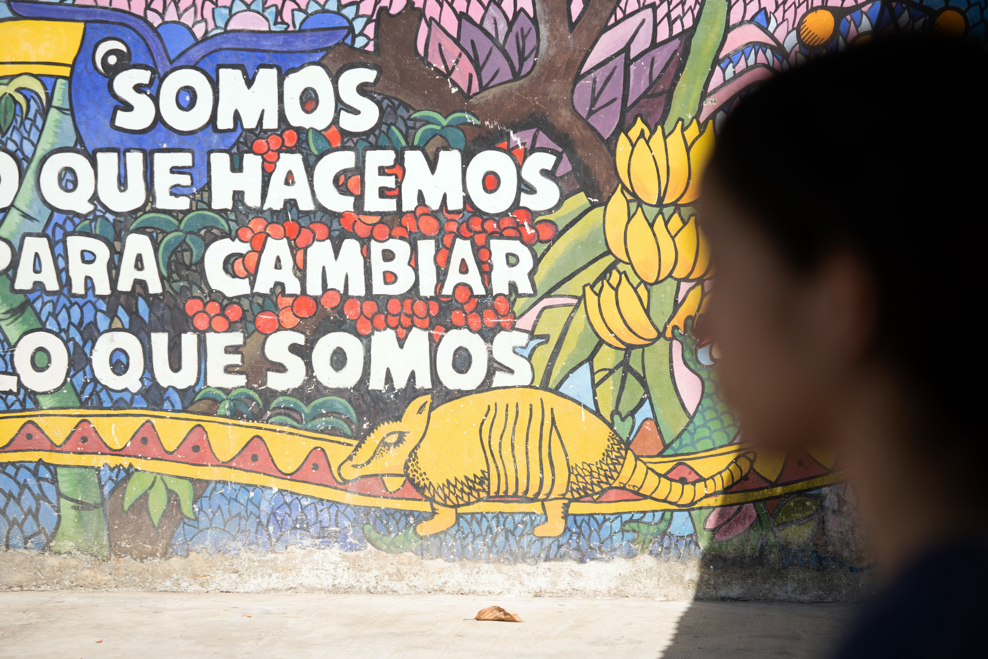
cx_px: 494
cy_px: 330
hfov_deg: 15.8
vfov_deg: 10.5
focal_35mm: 130
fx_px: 3567
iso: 160
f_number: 5
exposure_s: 1/640
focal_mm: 130
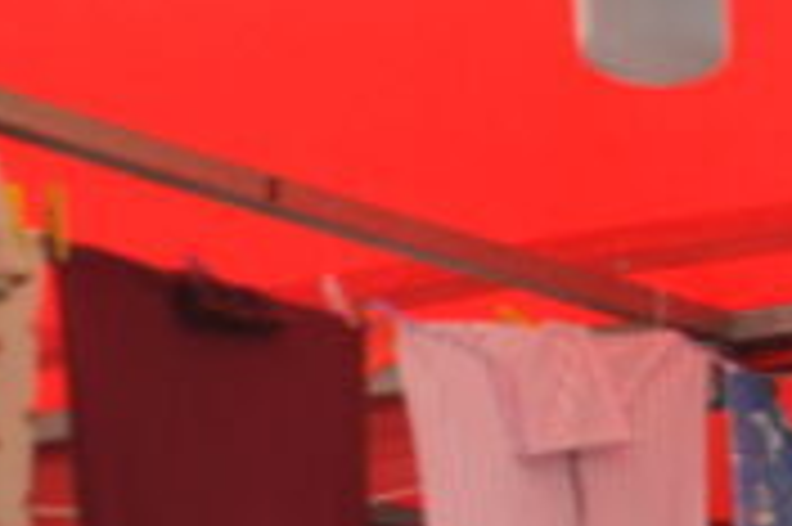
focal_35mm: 196
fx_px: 4308
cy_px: 1394
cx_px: 2574
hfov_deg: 8.4
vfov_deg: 6.5
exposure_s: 1/200
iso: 200
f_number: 6.3
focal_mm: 18
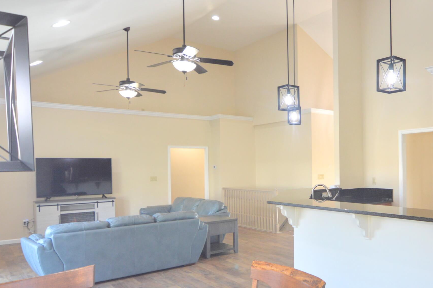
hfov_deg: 60.8
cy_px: 177
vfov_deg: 44.7
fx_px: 347
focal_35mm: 29
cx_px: 319
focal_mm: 11
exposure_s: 1/60
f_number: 4
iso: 400
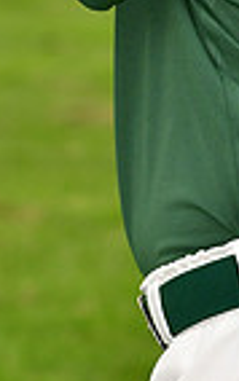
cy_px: -134
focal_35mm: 722
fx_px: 7509
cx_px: 326
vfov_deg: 2.9
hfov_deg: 1.8
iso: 400
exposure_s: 1/800
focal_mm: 116
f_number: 5
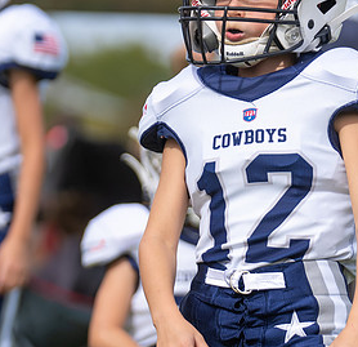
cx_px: 247
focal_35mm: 503
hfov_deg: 3.5
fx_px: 5791
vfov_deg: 3.4
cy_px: 289
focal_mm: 151
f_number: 2.8
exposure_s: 1/1600
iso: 100
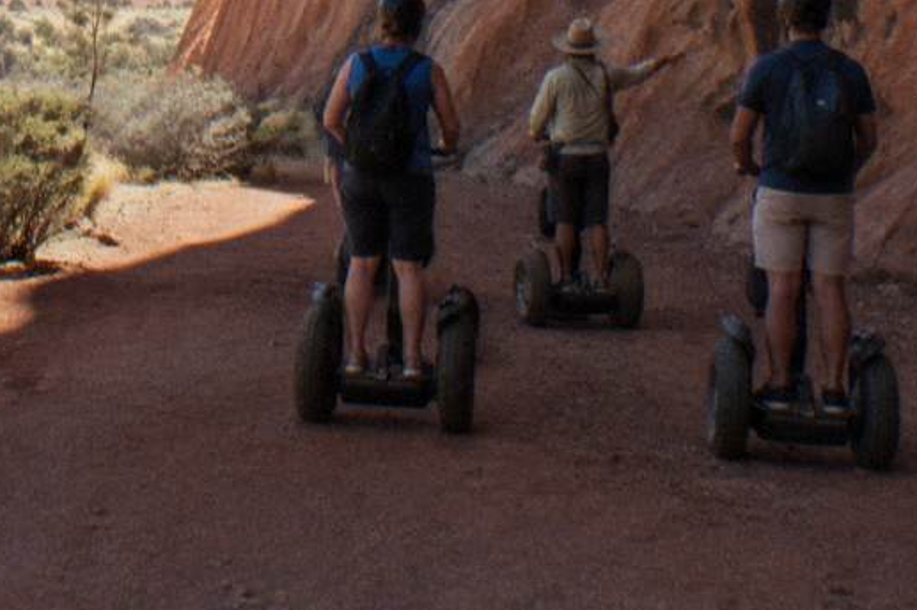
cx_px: 438
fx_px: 5167
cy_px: 78
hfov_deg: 10.1
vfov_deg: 6.7
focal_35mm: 203
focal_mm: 105
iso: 200
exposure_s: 1/200
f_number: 8
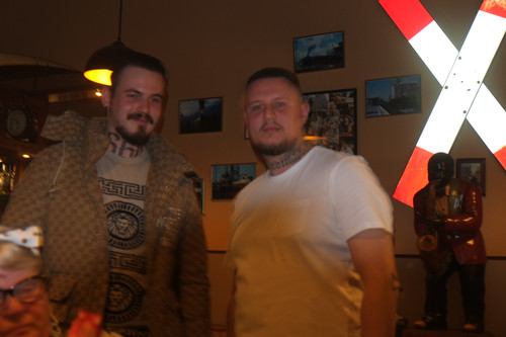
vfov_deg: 26.5
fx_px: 717
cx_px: 253
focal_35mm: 51
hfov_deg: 38.9
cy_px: 168
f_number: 3.6
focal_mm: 34.3
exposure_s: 1/15
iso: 800
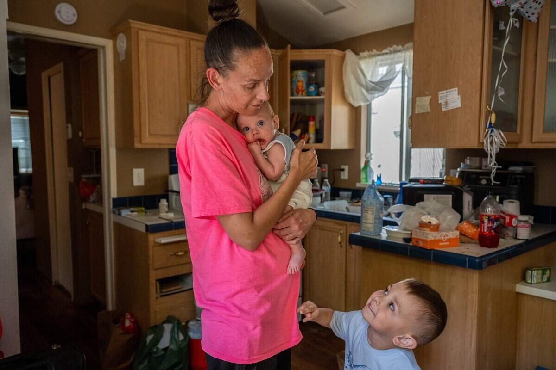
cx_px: 278
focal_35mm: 28
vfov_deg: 47.2
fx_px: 425
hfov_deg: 66.4
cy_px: 185
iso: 1600
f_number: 4
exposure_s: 1/250
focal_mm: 27.5
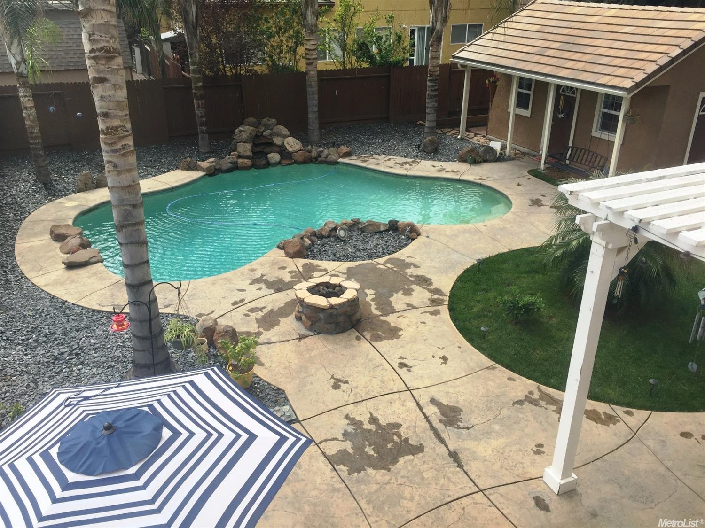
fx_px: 590
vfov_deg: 48.2
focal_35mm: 29
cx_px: 352
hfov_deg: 61.7
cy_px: 264
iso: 32
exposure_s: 1/732
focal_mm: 4.15
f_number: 2.2
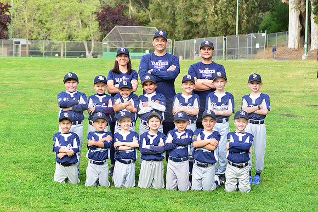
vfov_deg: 17.1
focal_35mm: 80
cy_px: 106
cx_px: 159
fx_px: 707
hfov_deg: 25.4
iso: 320
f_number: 5.6
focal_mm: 80
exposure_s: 1/200
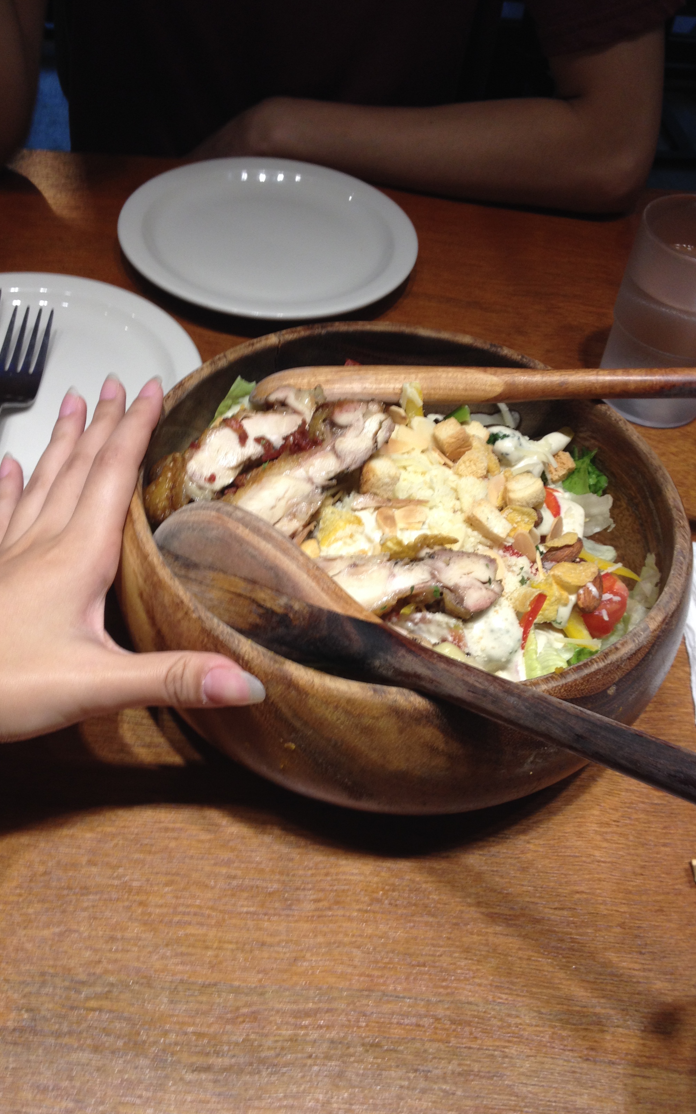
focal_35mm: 38
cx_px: 332
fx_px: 1153
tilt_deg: -47.9
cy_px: 554
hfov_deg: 33.6
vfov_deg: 51.5
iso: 50
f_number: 2.4
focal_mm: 4.28
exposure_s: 1/40
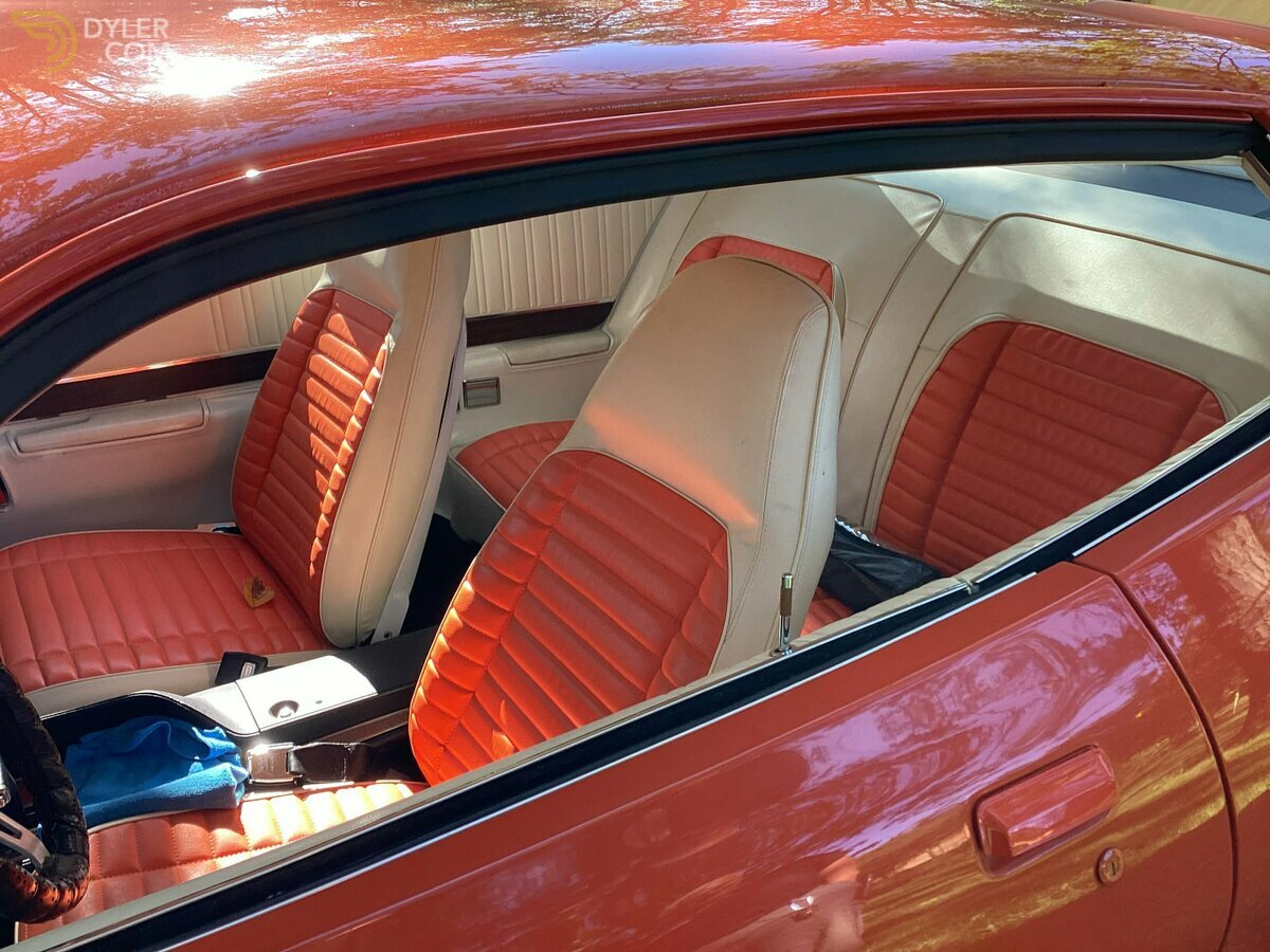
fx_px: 1137
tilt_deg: -28.0
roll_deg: -0.6
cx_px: 635
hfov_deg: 58.4
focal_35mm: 31
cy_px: 476
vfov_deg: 45.4
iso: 50
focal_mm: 3.3
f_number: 2.4
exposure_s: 1/120
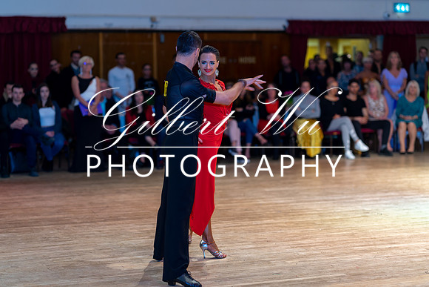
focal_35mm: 85
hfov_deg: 23.9
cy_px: 144
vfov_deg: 16.1
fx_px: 1013
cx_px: 214
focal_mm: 85
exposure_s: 1/60
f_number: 1.7
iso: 200
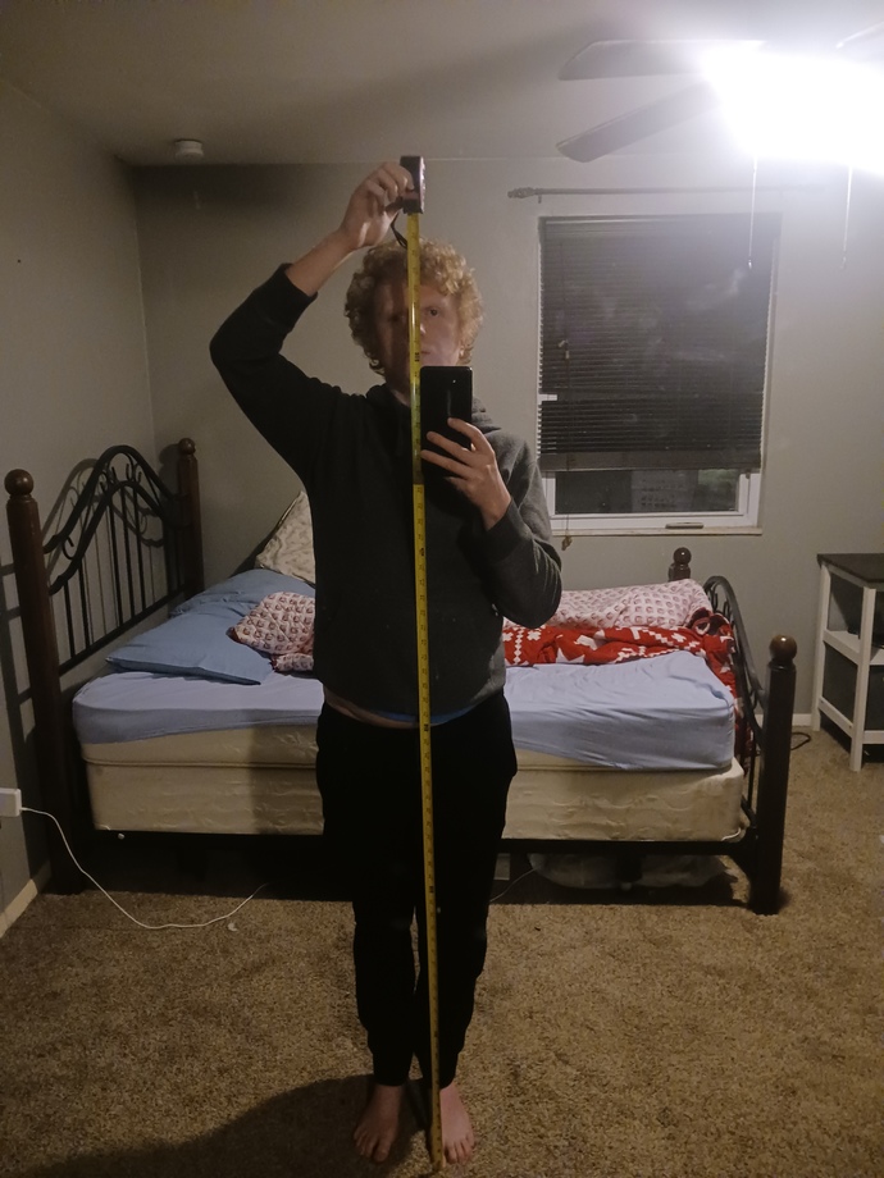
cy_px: 589
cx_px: 442
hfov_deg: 51.4
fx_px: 919
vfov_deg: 65.3
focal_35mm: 27
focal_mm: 4
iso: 1000
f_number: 1.8
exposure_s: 1/16.7
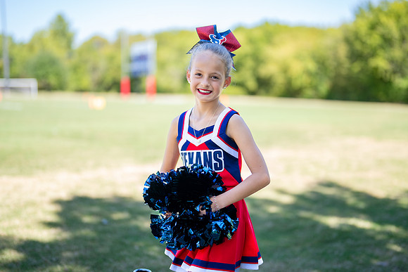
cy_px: 136
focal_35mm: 56
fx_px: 630
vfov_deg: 24.4
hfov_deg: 35.9
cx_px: 213
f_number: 1.2
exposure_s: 1/1600
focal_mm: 50
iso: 100
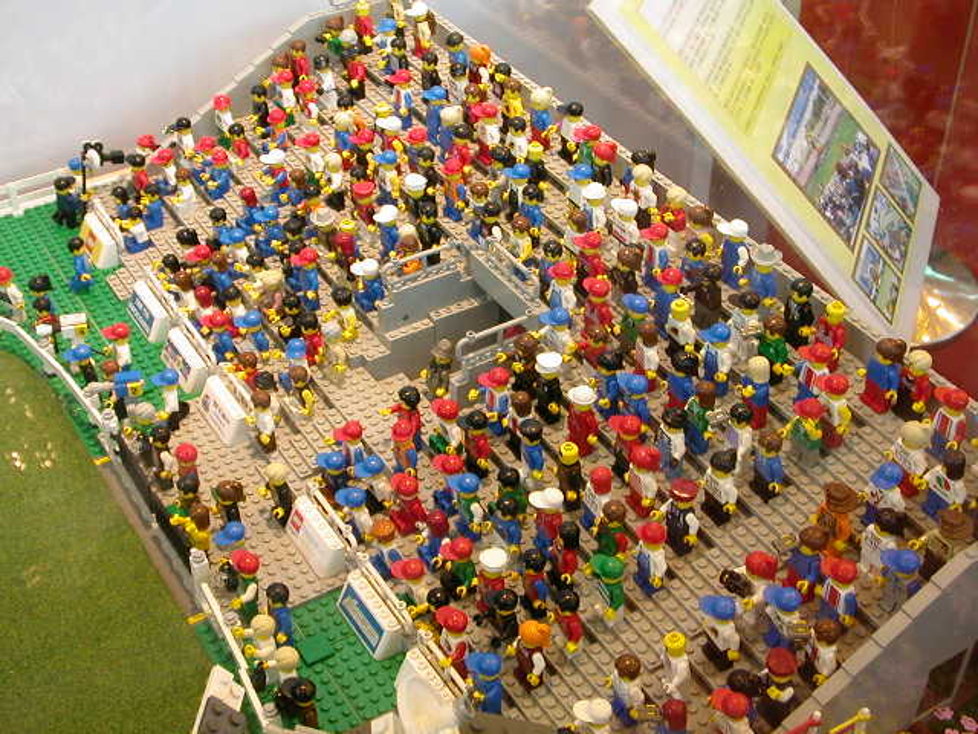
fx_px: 1384
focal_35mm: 49
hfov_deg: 38.9
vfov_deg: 29.7
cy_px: 367
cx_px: 489
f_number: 3.2
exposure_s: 1/26.2
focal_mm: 7.5
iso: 173
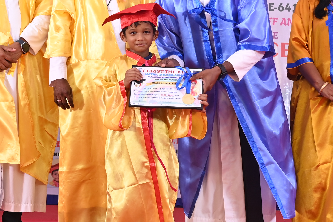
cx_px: 150
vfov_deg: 12.2
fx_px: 1033
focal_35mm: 112
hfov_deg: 18.3
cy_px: 70
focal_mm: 31.5
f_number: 4.5
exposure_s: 1/200
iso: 320
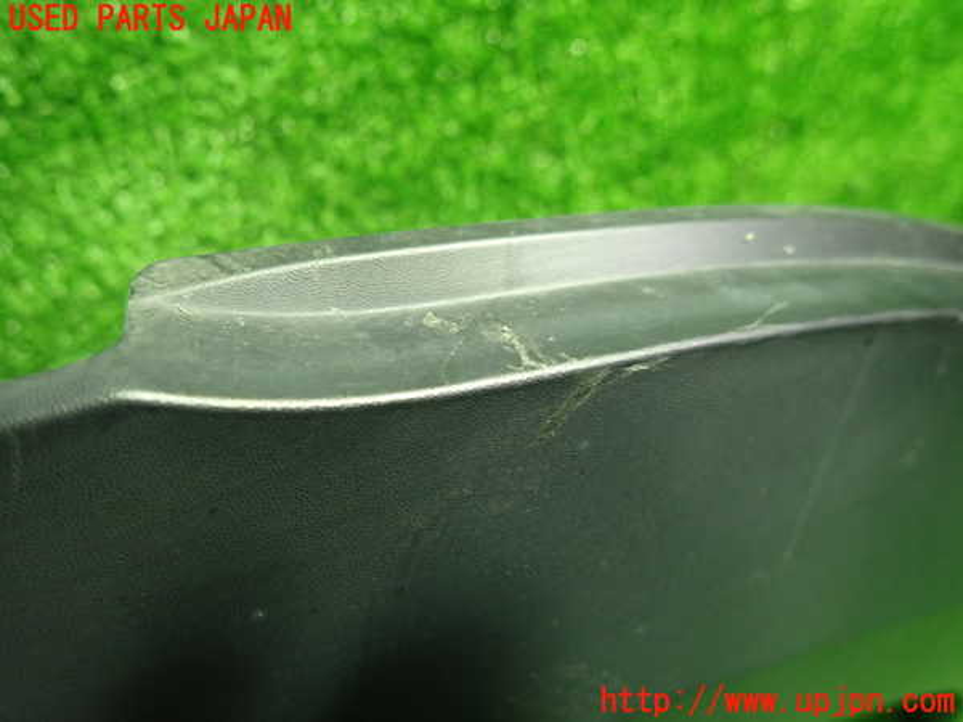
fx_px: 695
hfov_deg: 69.4
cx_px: 482
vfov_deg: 54.9
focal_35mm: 25
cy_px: 361
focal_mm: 4.5
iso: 500
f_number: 2
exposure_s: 1/30
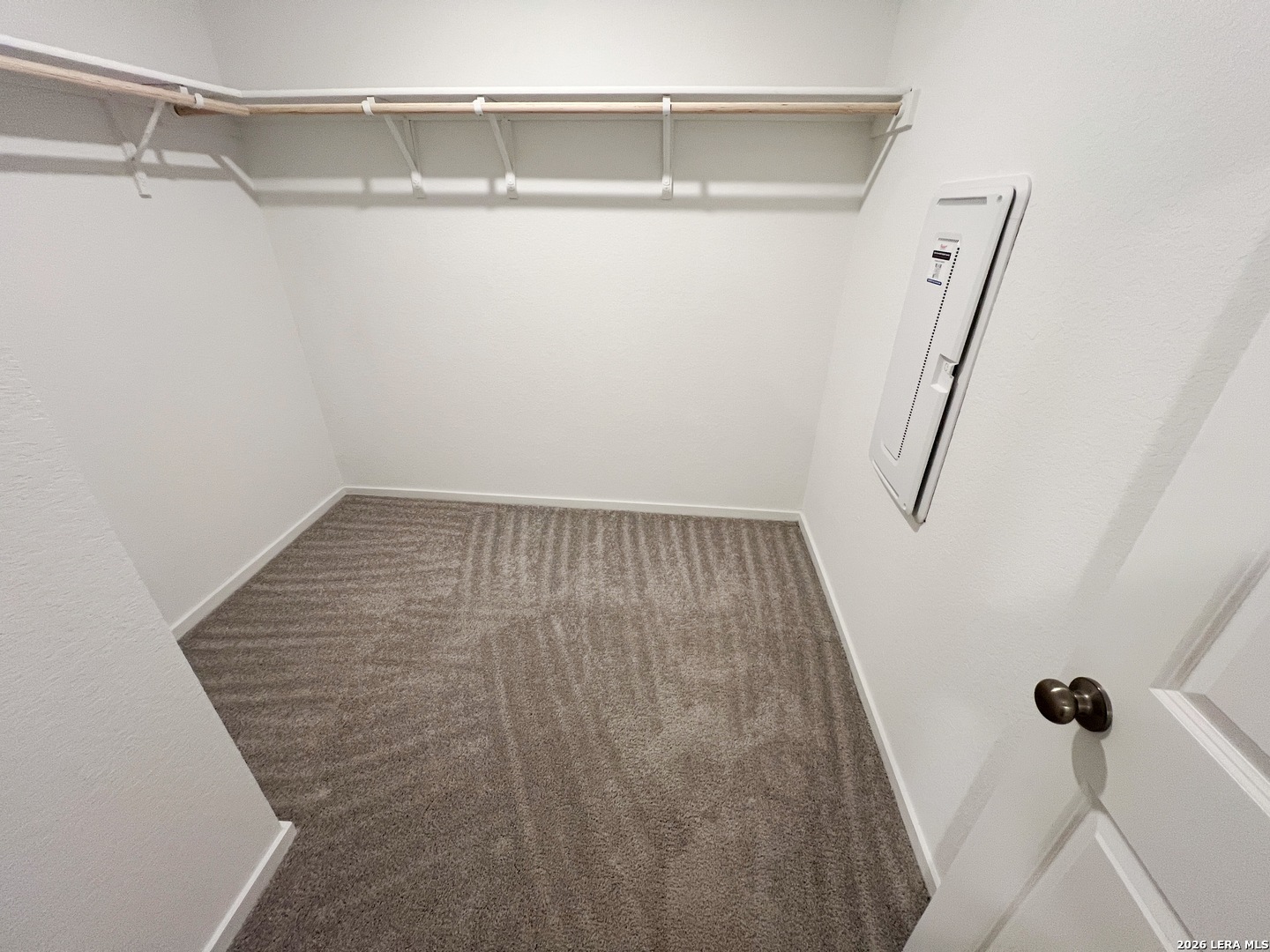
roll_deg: -1.0
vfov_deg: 89.9
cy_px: 476
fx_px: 477
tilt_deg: -29.1
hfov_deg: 106.2
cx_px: 635
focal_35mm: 13
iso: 160
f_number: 1.8
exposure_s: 1/60
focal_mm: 1.57
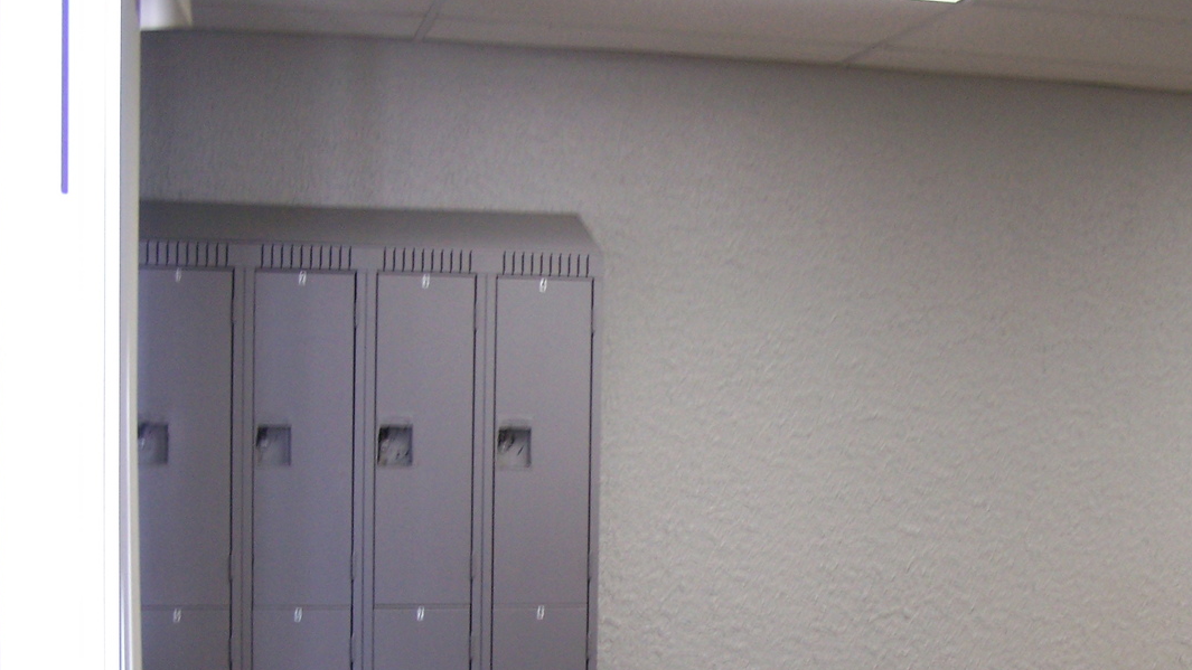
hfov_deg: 37.1
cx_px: 722
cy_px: 501
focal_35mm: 56
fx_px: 1770
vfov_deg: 21.3
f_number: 2.8
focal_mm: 6.3
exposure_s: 1/30
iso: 140
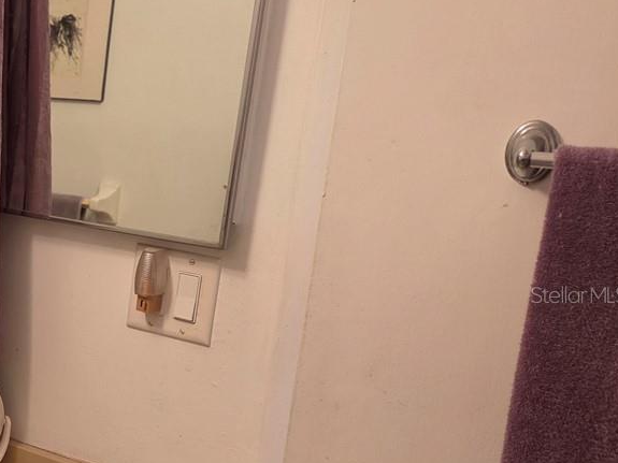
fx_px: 1142
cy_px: 294
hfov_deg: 25.2
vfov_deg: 22.9
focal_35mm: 64
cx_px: -228
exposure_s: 1/120
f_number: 1.8
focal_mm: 5.4
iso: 320
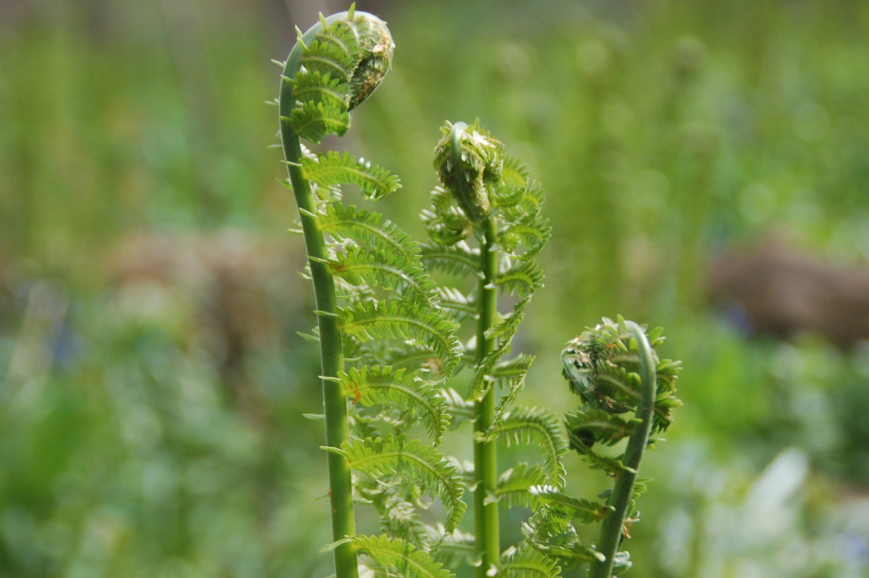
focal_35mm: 90
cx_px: 434
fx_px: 2171
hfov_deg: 22.6
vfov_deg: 15.2
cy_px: 289
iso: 400
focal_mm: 60
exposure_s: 1/160
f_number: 5.3
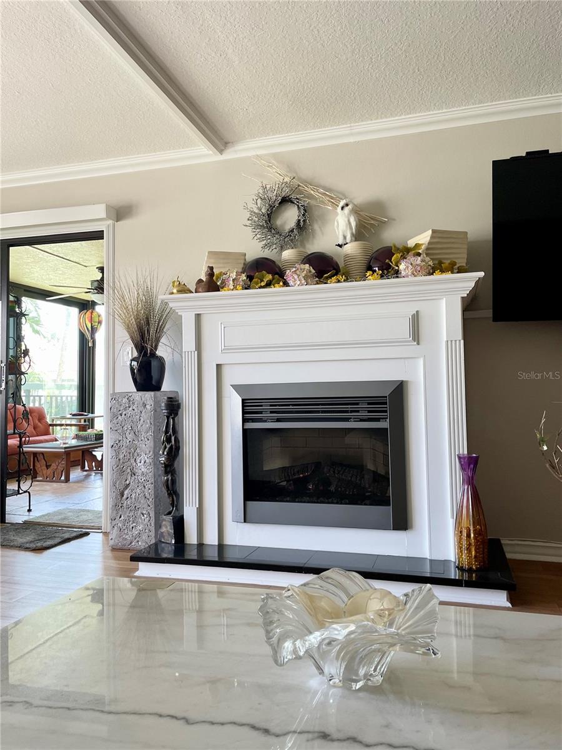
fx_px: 563
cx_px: 281
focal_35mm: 26
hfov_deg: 53.1
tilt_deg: +2.7
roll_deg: +0.7
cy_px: 375
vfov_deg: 67.3
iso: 100
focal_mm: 4.2
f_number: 1.6
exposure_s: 1/120
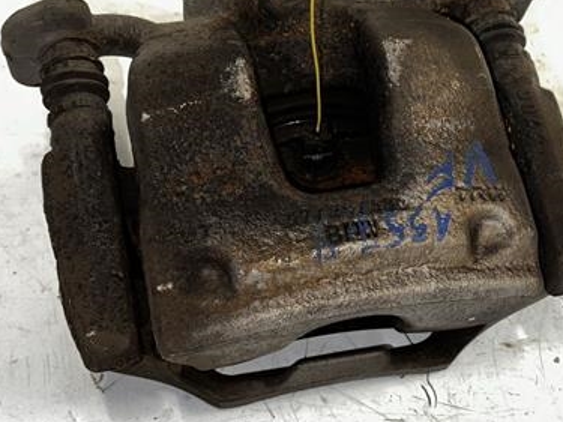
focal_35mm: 82
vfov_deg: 18.0
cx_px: 378
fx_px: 1333
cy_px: 176
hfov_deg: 23.7
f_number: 1.78
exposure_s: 1/17
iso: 50
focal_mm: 6.86
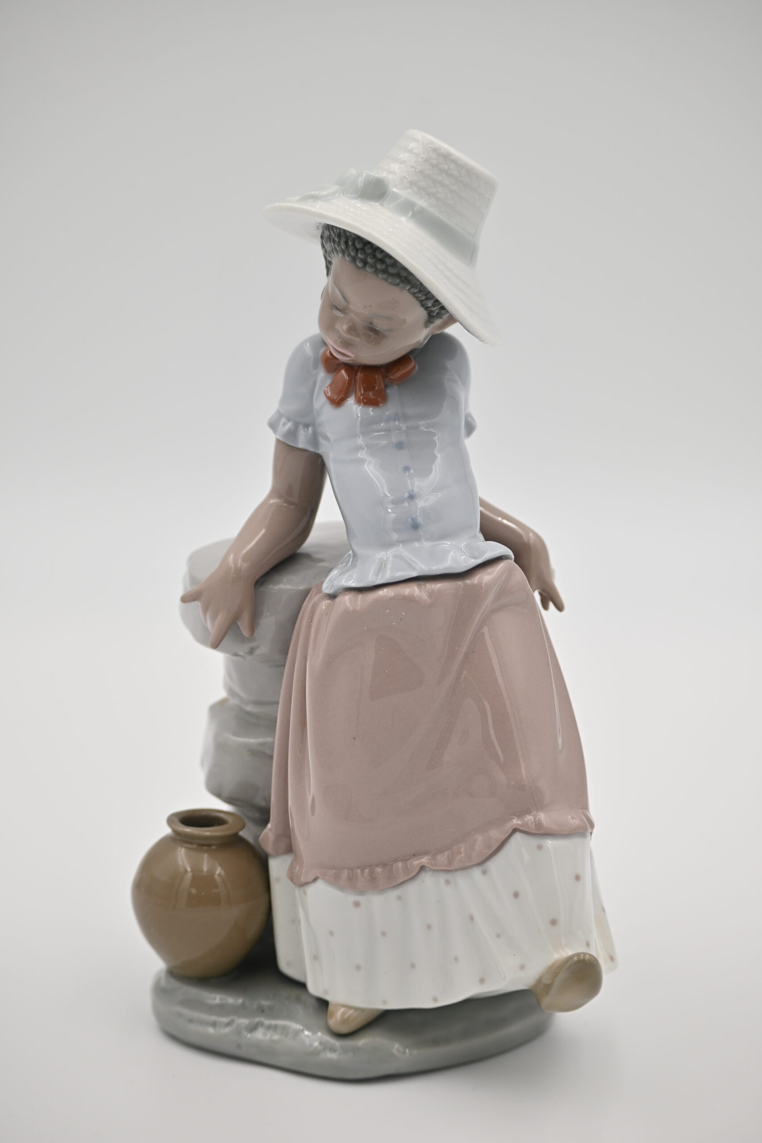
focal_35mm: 90
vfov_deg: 22.6
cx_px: 381
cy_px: 572
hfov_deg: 15.2
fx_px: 2857
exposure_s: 1/160
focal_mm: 60
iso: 100
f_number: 4.8
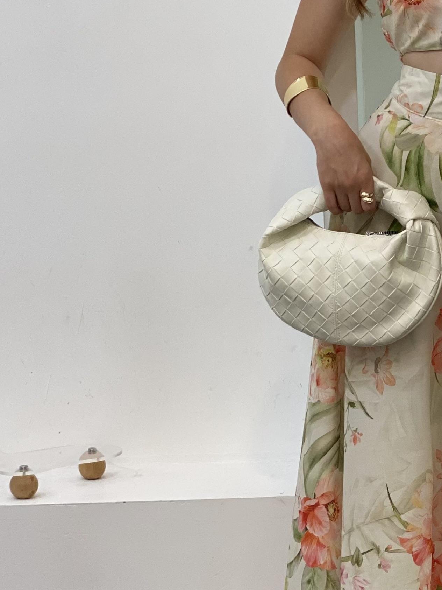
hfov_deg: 12.1
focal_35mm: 121
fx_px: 2061
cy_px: 242
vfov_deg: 16.3
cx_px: 453
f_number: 2
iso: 64
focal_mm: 6
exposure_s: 1/100
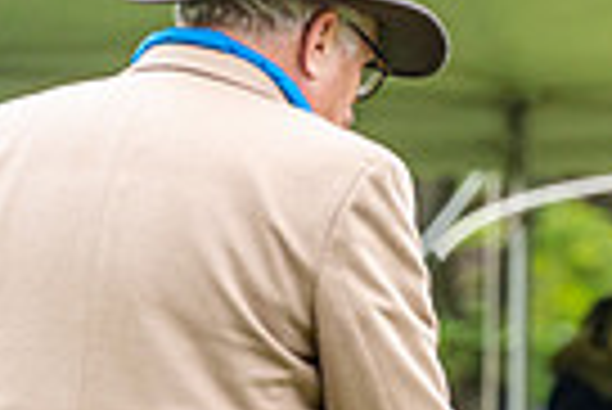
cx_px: 1228
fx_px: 10143
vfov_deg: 2.3
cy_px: 759
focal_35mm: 596
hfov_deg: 3.4
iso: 1000
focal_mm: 140
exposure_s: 1/800
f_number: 4
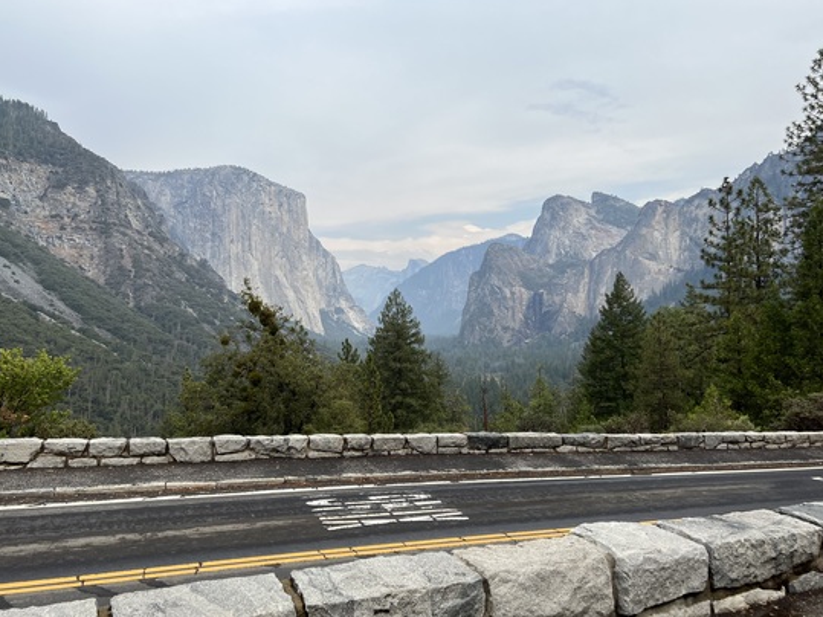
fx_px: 642
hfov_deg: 65.3
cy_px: 312
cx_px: 402
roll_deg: +0.3
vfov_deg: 51.3
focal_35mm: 27
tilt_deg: -0.3
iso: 50
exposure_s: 1/4444
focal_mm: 5.7
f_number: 1.5
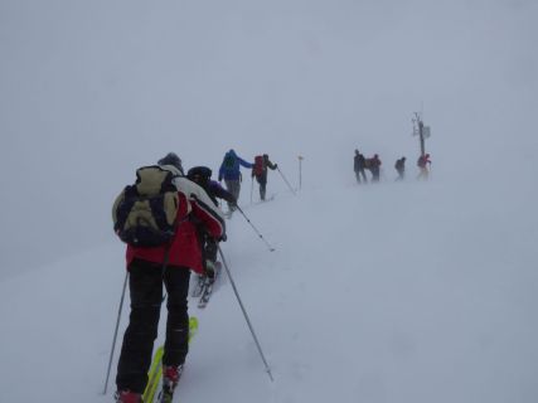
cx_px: 269
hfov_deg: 71.6
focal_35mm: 24
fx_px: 373
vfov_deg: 56.8
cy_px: 202
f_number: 8
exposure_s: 1/500
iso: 100
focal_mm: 4.3
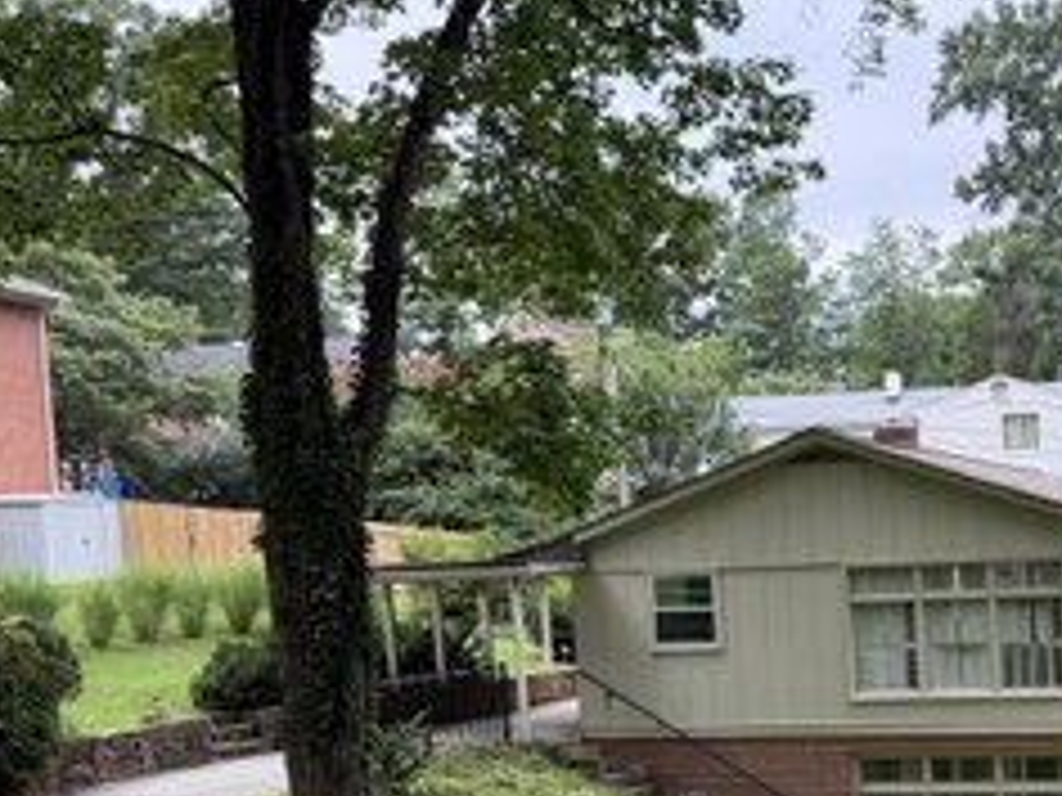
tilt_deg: -4.9
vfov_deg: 27.2
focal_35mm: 52
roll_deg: +2.2
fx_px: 1595
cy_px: 684
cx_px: 981
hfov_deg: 34.5
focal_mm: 6.76
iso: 100
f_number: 1.78
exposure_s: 1/491
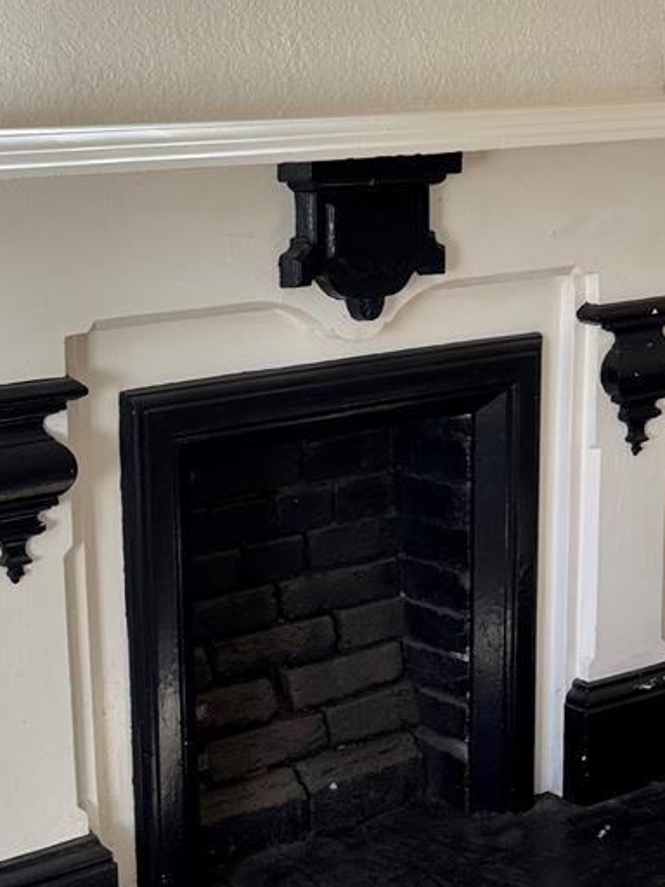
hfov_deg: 20.4
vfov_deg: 27.0
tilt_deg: -14.9
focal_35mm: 72
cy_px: 483
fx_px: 1844
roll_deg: +1.6
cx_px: 394
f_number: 1.78
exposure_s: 1/60
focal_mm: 6.76
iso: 100
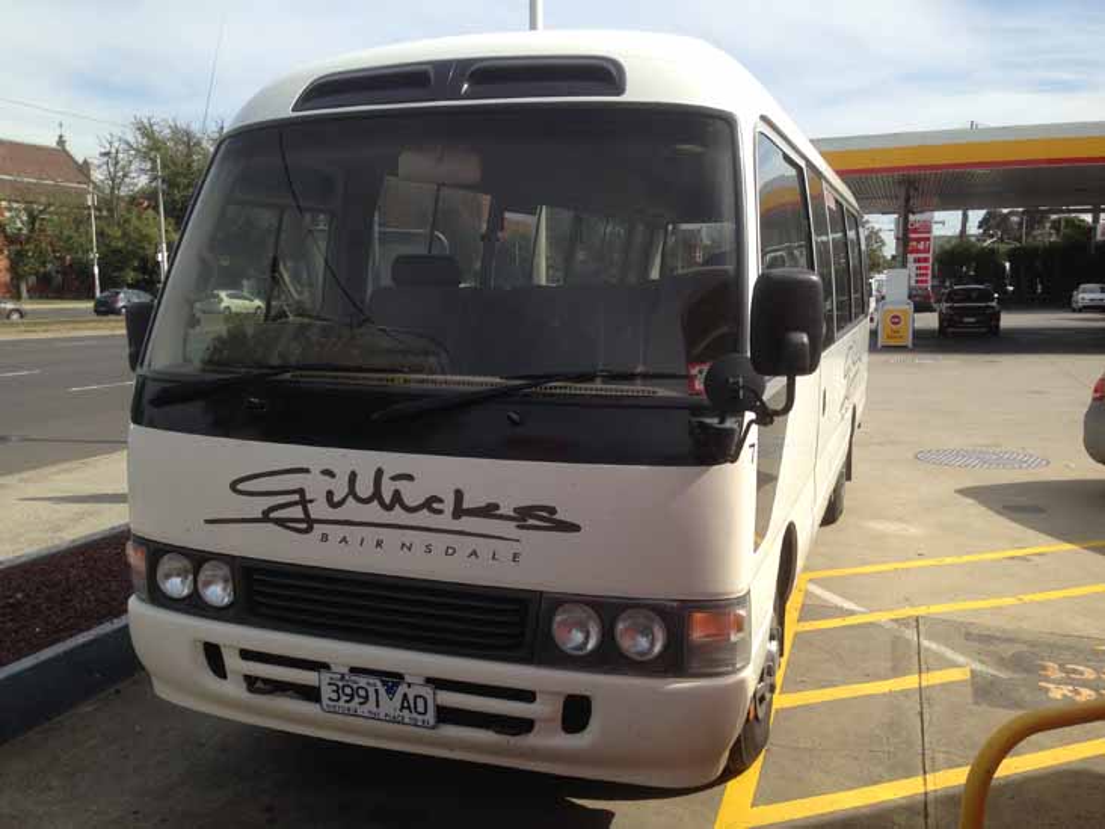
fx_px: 1053
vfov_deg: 42.9
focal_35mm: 33
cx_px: 552
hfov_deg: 55.4
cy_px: 414
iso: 50
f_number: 2.4
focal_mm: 4.12
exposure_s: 1/1261
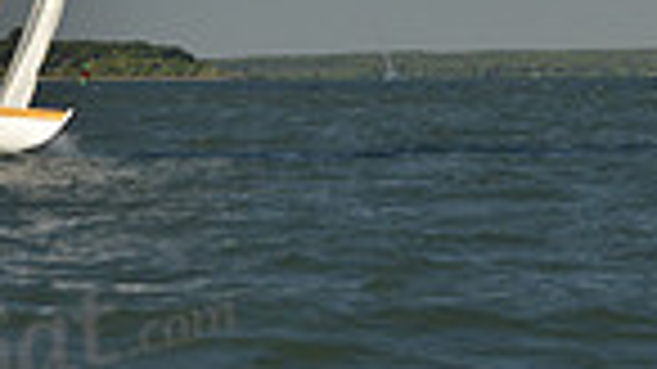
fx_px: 5085
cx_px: 472
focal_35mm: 292
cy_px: -376
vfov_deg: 4.1
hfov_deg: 7.4
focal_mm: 70
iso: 400
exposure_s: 1/1250
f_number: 6.3
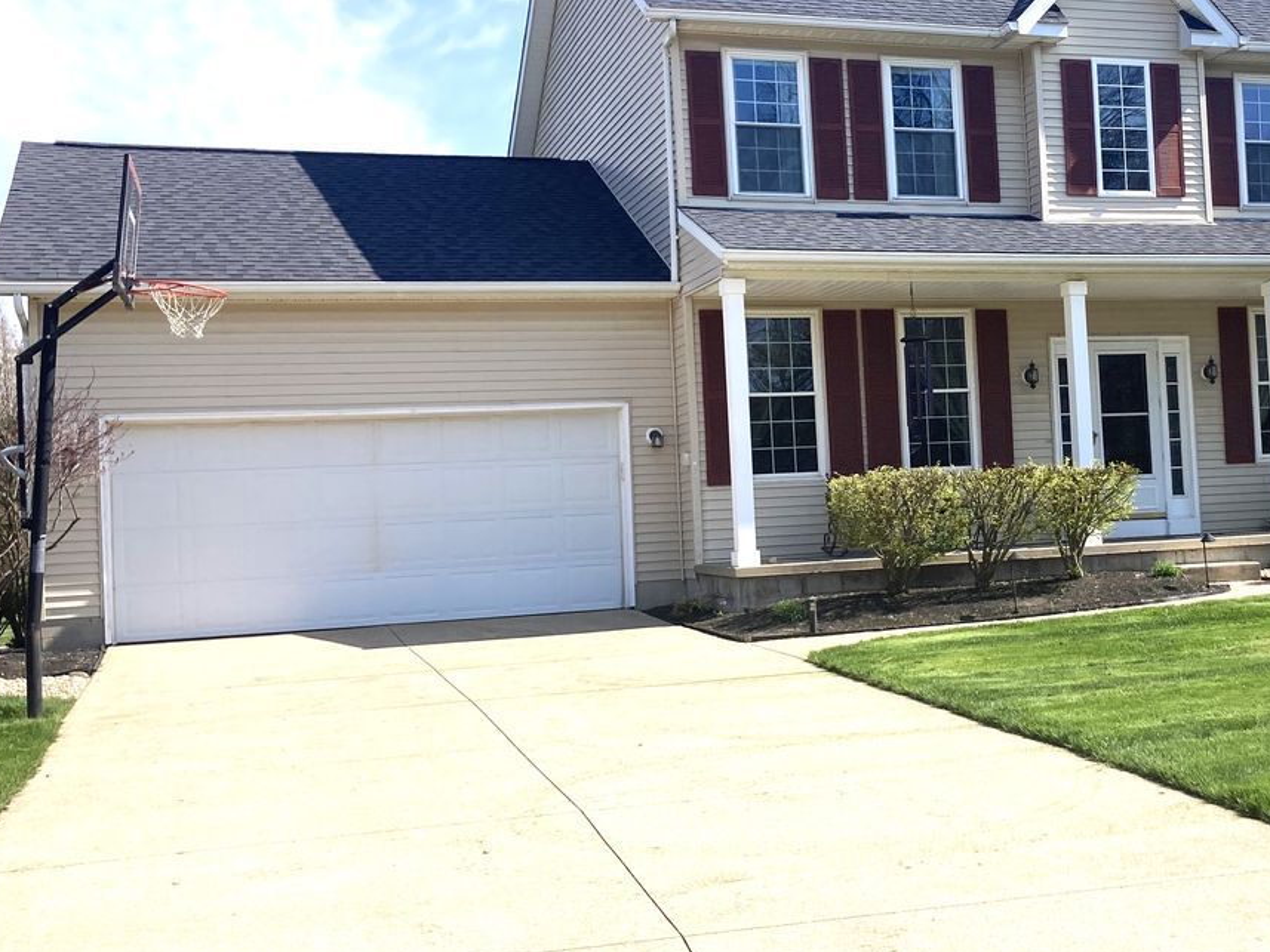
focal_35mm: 49
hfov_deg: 37.8
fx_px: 1798
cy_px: 430
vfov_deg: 29.7
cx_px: 975
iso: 20
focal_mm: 3.99
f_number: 1.8
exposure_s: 1/2000
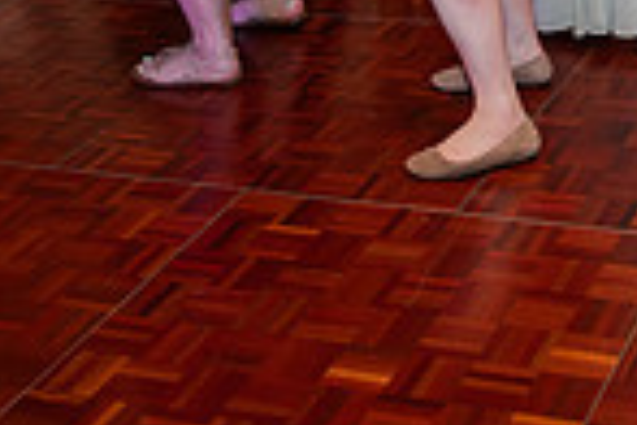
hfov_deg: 20.6
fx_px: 1681
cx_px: 663
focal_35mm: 95
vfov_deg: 13.0
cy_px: -349
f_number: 3.2
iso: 500
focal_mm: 24
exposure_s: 1/125
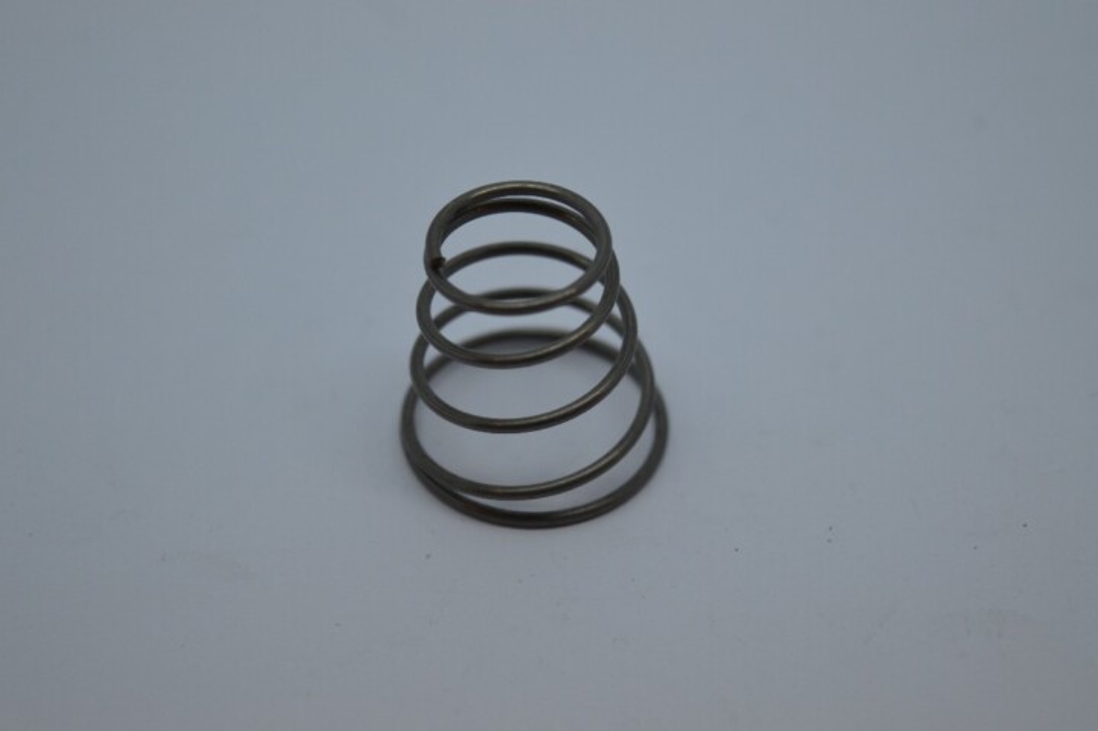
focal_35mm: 82
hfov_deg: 24.6
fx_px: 2514
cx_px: 549
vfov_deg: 16.5
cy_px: 366
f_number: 5.6
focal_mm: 55
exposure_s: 1/125
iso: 220
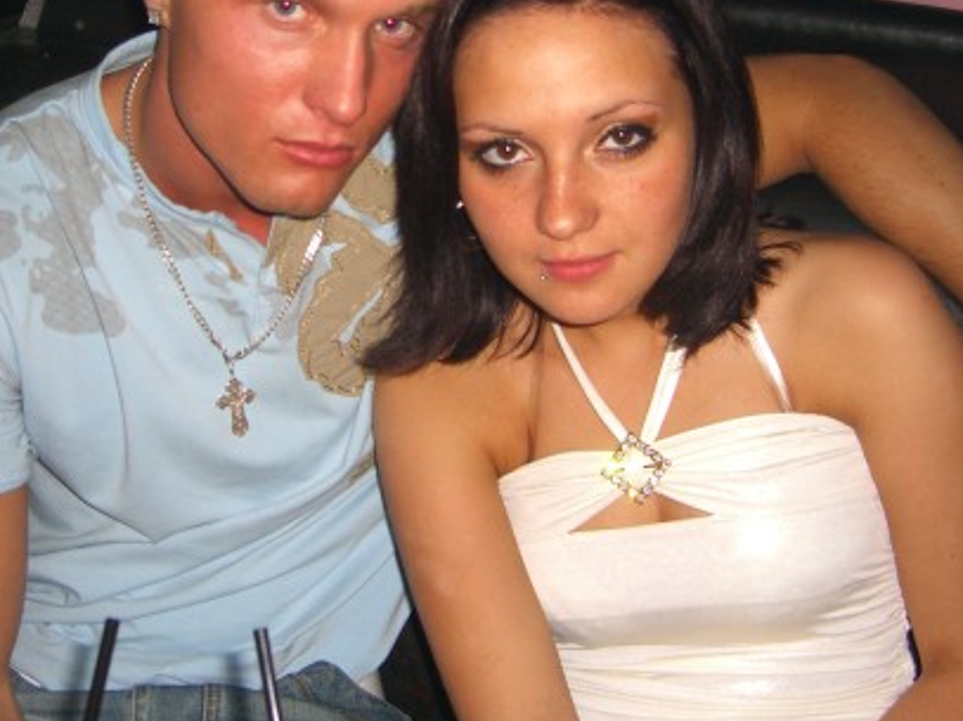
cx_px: 409
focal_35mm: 56
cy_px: 210
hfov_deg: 34.3
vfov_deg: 25.9
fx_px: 1557
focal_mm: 7.9
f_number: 2.8
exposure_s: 1/60
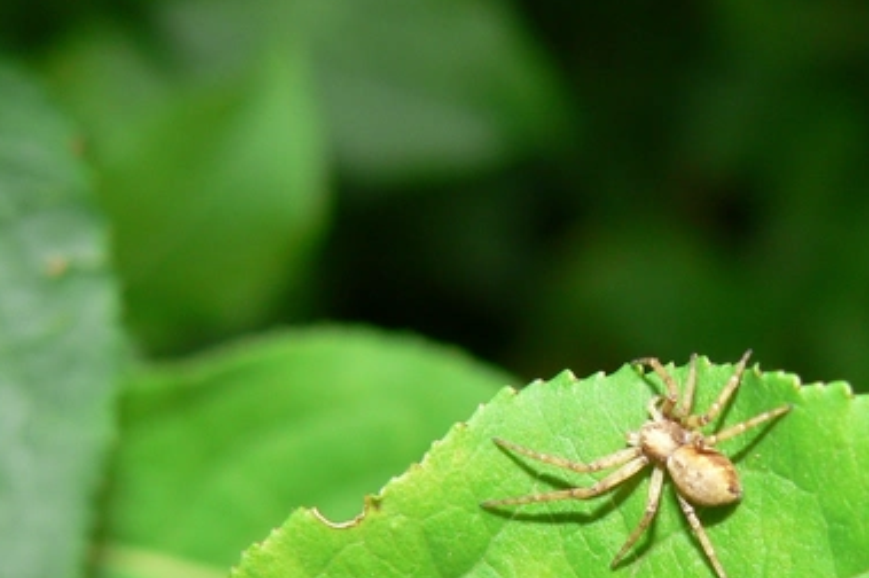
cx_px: 681
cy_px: 509
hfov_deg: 13.4
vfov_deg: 8.9
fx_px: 3690
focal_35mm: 153
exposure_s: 1/60
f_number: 4
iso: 100
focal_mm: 14.5
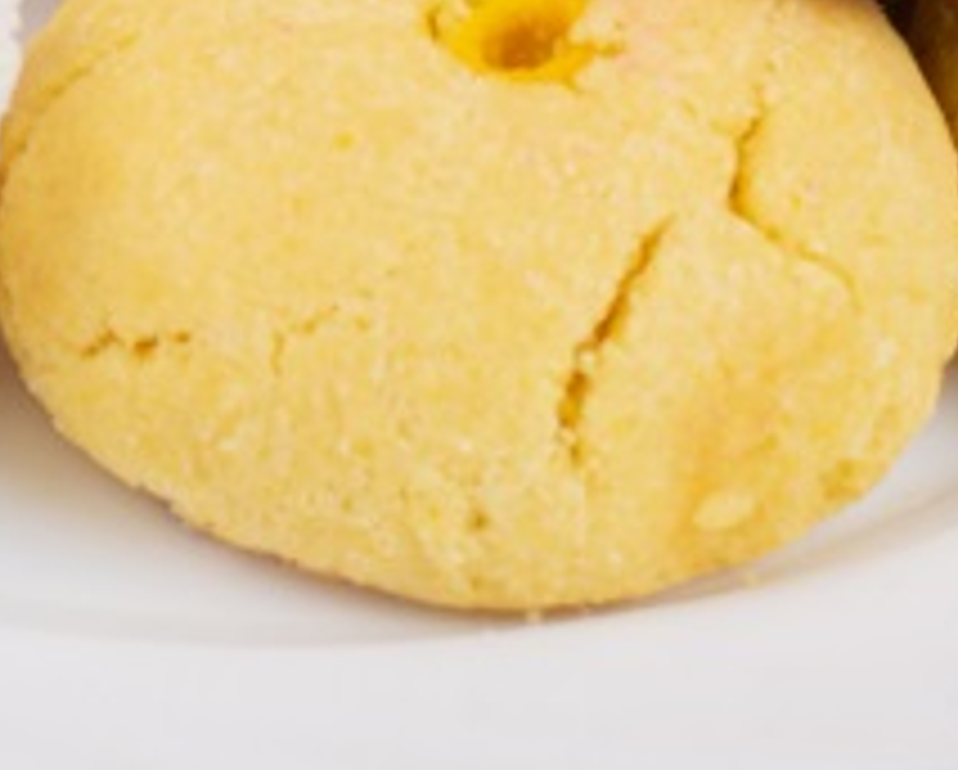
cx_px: -819
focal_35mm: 264
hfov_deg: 7.1
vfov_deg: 5.8
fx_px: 7496
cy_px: -367
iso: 250
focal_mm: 50
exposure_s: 1/160
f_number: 13
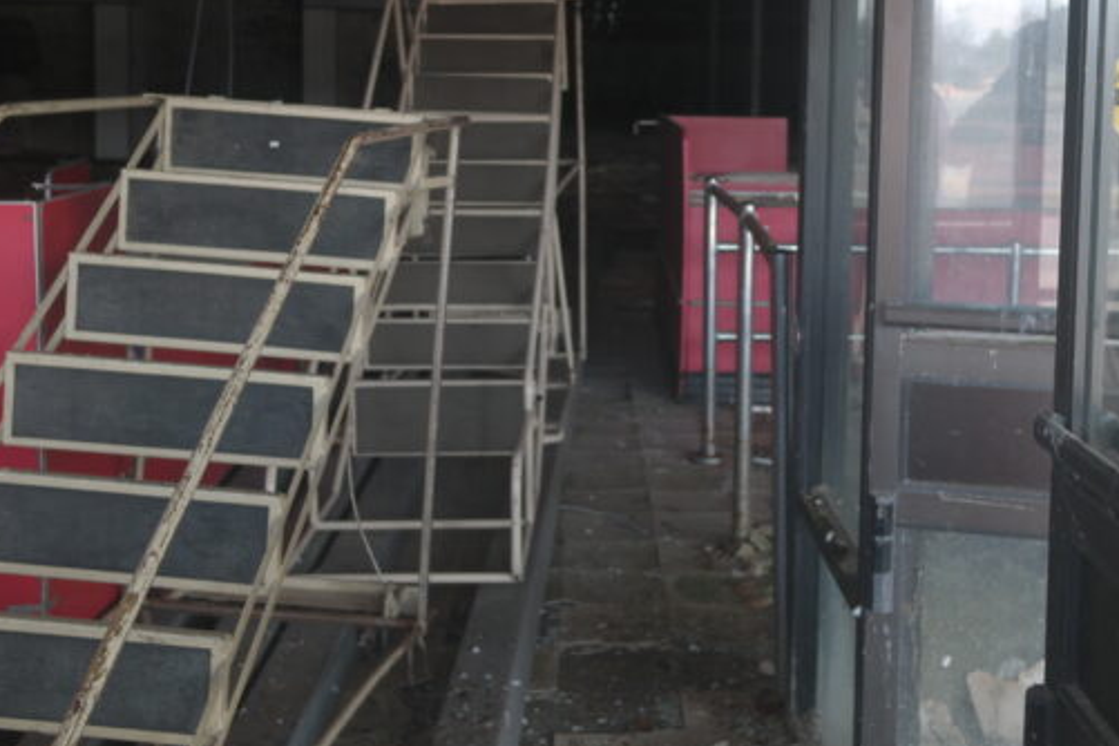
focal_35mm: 46
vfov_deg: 28.8
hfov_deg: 42.6
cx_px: 661
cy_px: 190
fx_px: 1430
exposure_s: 1/50
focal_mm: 20
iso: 200
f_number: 3.5
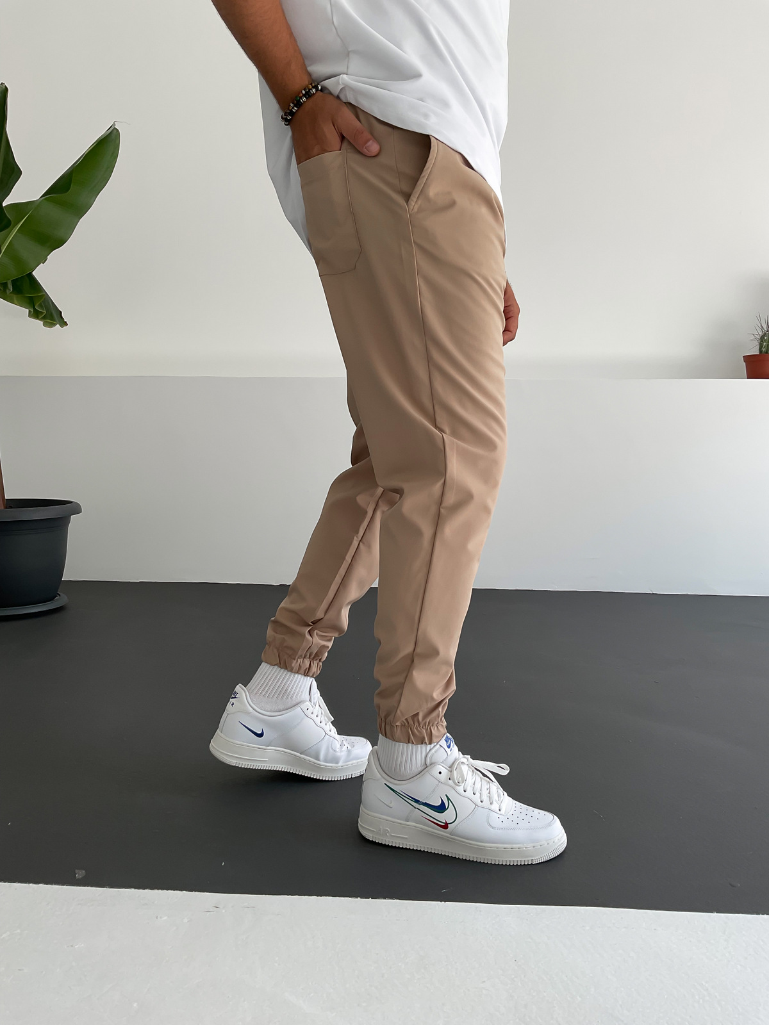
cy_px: 512
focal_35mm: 29
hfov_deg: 48.2
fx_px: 859
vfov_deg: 61.7
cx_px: 384
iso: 16
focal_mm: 3
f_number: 1.8
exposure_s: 1/170
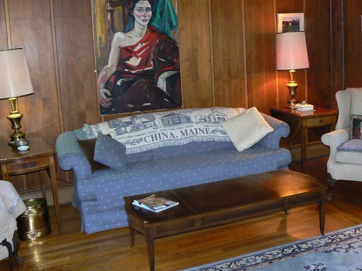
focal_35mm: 44
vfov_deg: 32.8
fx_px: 460
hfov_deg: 42.8
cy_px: 111
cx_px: 207
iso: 200
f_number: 2.8
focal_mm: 6
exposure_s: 1/30
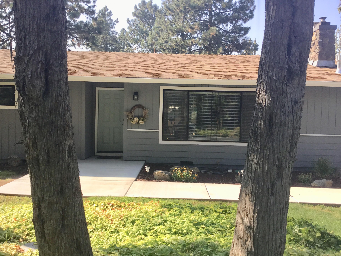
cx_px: 170
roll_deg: -1.2
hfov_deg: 58.4
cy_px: 128
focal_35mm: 31
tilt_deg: -1.8
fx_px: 305
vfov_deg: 45.4
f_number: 2.4
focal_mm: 3.3
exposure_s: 1/424
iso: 25
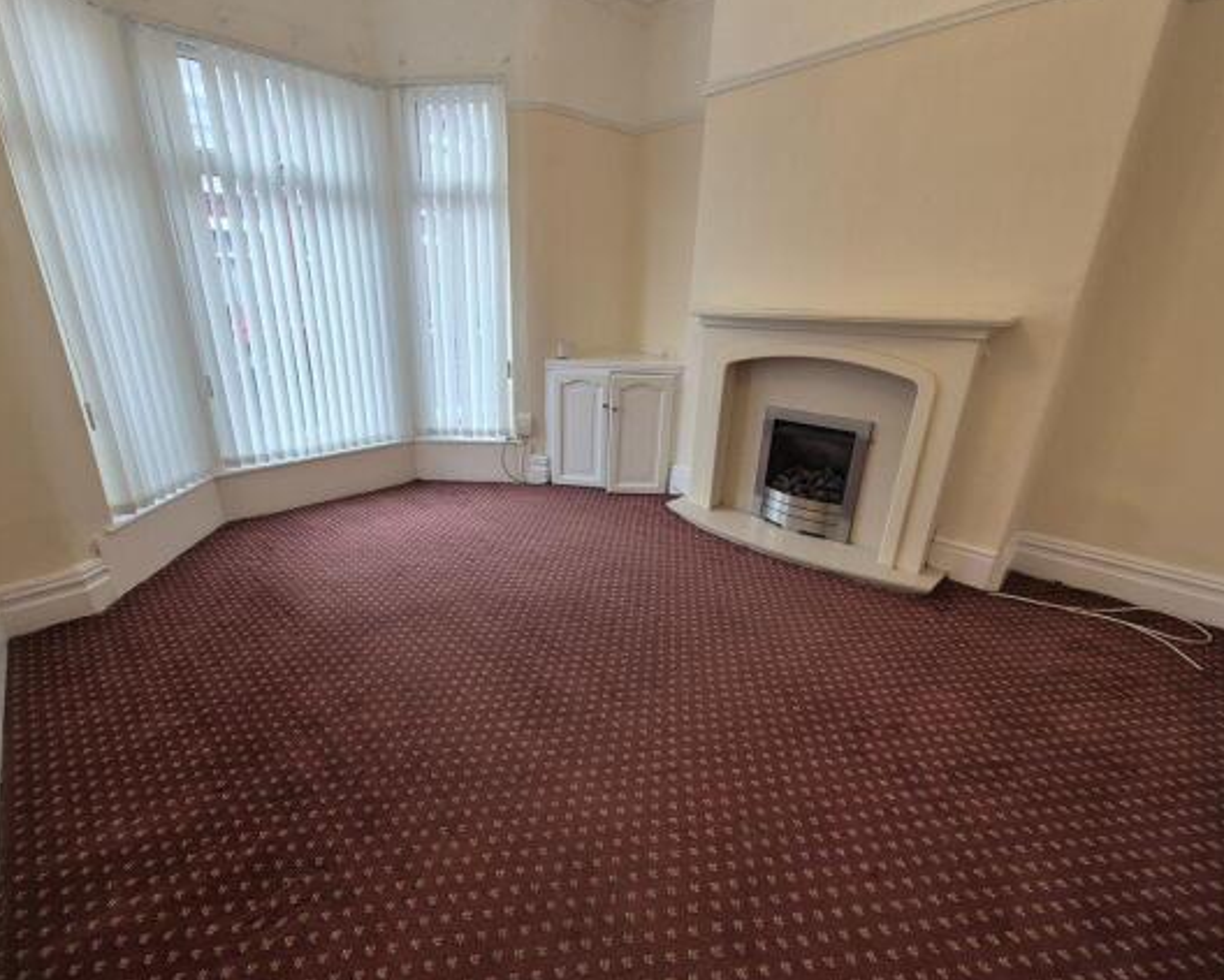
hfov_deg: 100.4
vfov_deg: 88.0
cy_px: 492
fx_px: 507
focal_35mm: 14
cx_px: 555
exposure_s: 1/50
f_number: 2.2
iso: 80
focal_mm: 2.2
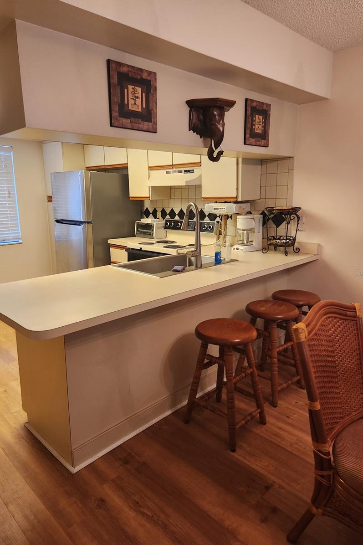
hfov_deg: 53.1
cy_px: 272
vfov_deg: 73.8
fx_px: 363
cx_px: 183
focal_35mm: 24
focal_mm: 5.4
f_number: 1.8
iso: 400
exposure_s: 1/120
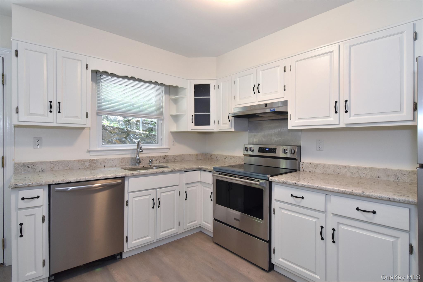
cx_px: 212
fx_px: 194
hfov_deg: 95.0
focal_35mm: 16
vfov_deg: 72.0
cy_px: 141
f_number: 8
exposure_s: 1/40
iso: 640
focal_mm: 11
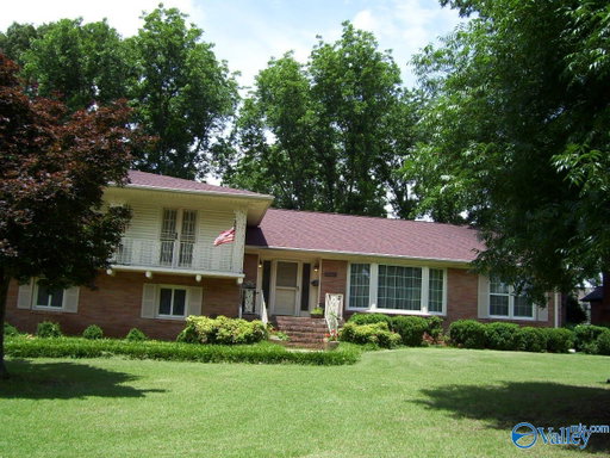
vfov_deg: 39.7
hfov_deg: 51.4
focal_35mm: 36
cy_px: 229
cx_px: 305
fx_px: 634
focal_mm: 6
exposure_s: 1/250
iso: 80
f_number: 4.8
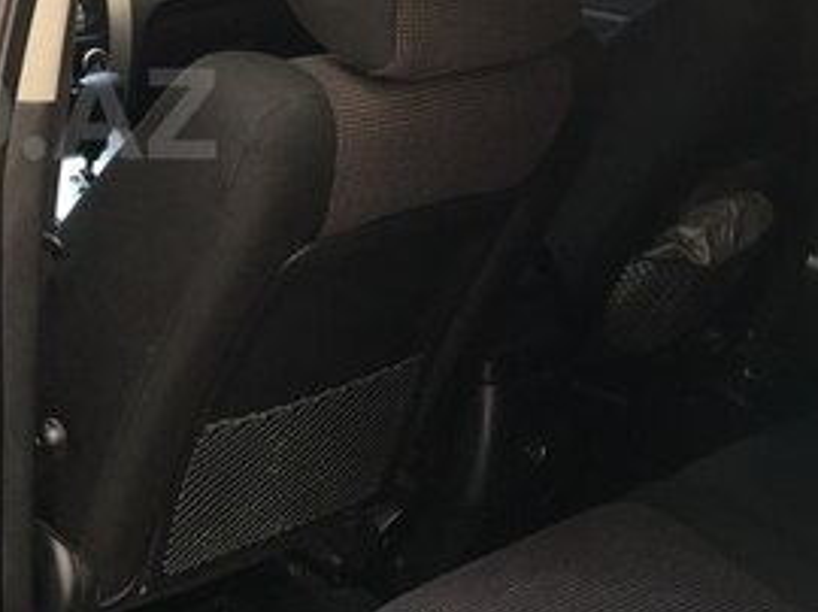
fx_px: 1676
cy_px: 114
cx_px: -94
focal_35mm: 71
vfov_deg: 20.4
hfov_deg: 25.3
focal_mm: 4.15
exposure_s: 1/100
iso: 40
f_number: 2.2
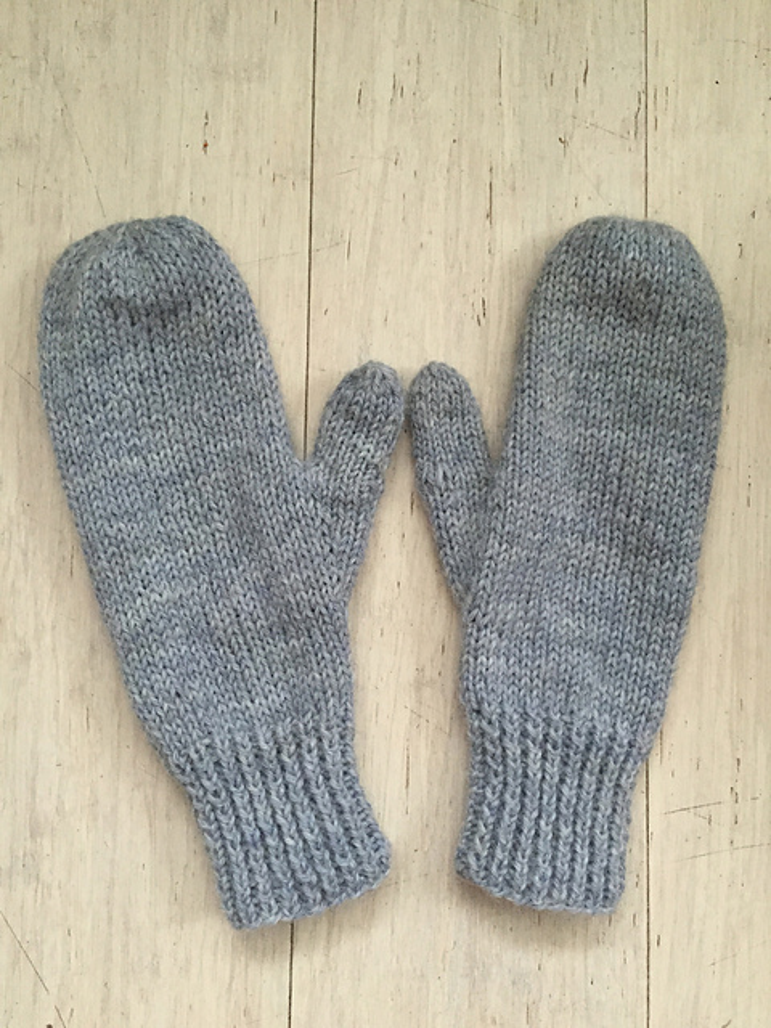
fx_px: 861
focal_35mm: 29
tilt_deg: -85.3
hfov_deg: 48.2
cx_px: 386
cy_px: 514
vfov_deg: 61.7
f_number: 2.2
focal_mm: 4.15
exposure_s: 1/25
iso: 250
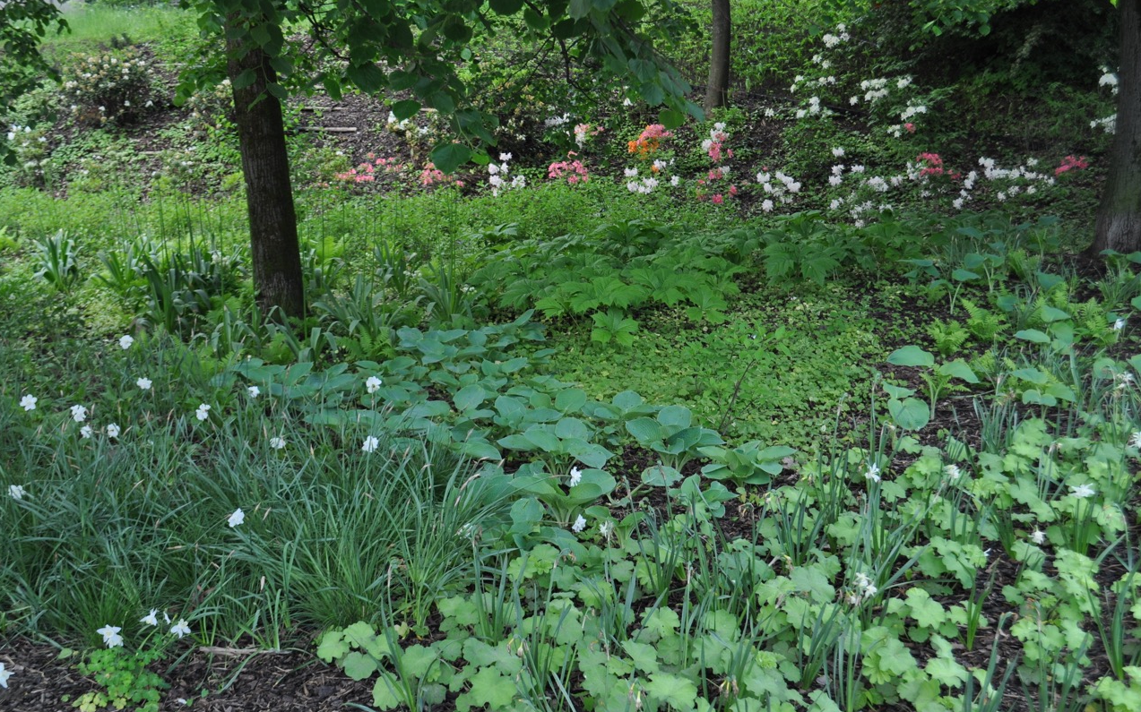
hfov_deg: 46.2
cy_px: 348
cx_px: 568
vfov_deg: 29.8
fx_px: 1337
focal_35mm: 43
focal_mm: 28
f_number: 5.6
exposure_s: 1/125
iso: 280
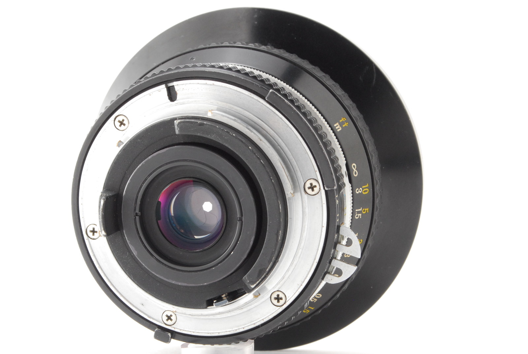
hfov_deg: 26.0
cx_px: 264
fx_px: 1145
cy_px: 177
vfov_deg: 17.5
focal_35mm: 78
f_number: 18
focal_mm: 52
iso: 500
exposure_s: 1/250
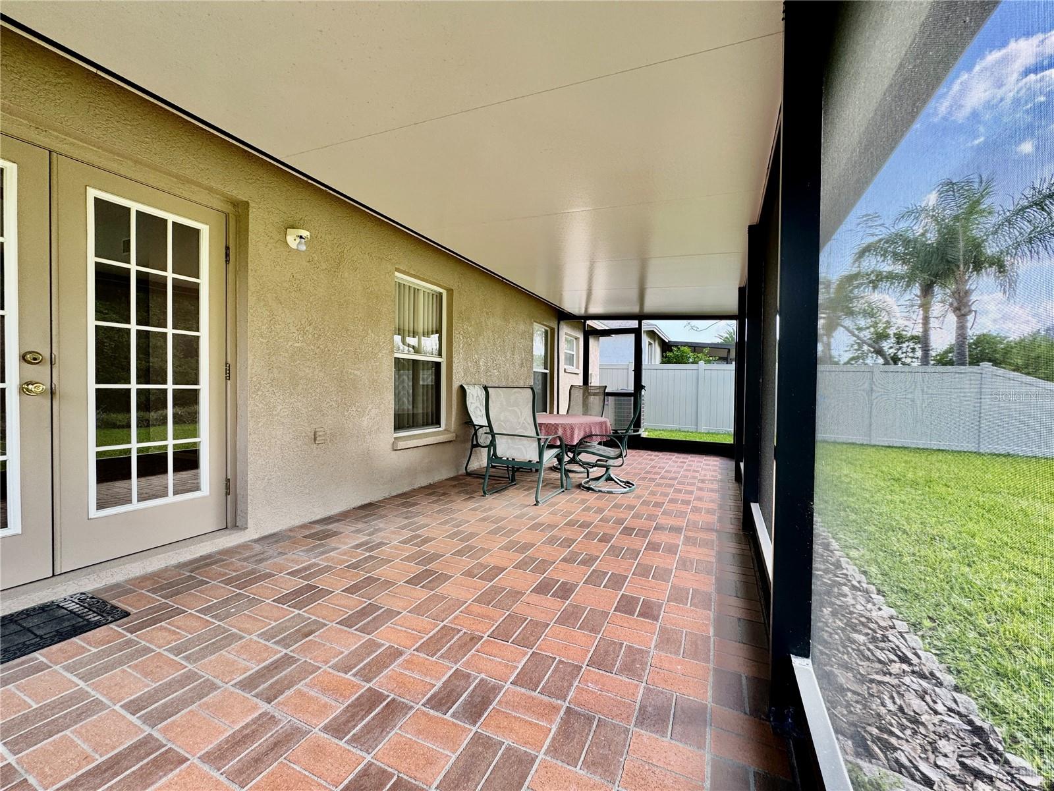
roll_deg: -0.3
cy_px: 396
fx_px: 426
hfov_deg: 102.1
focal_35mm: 14
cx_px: 527
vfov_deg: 85.7
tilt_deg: -1.7
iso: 40
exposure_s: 1/129
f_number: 2.2
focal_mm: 2.22
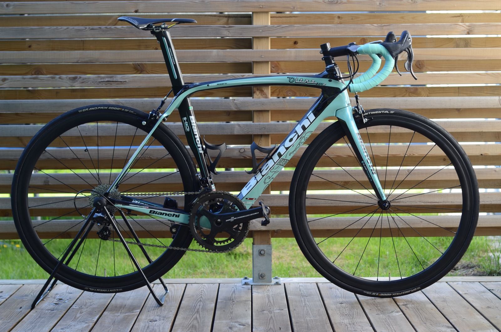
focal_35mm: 75
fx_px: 1042
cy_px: 166
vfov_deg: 18.1
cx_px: 250
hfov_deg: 27.0
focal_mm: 50
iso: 100
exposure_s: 1/125
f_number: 3.5
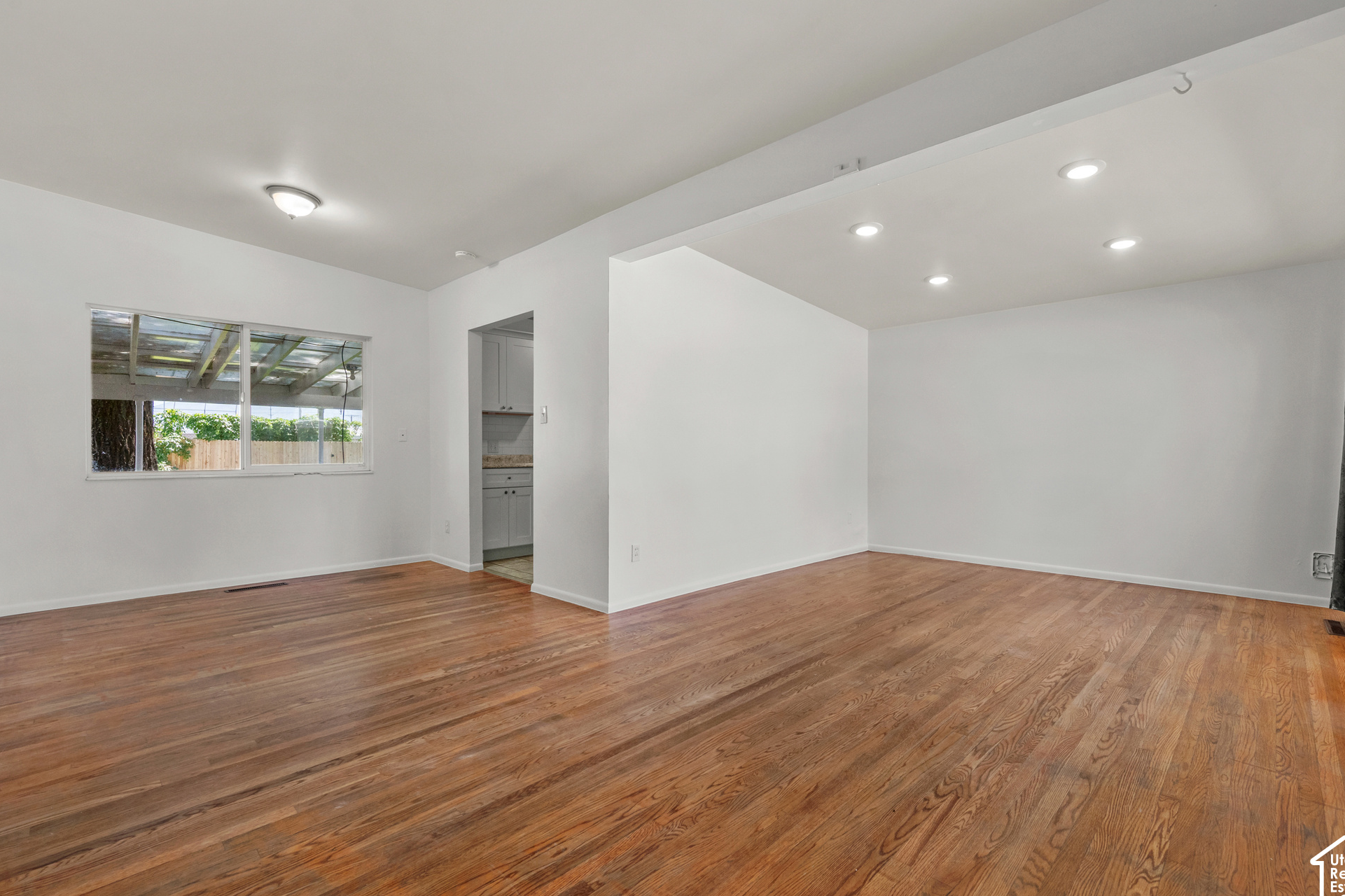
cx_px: 686
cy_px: 439
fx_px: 598
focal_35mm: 16
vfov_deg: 73.7
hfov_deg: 96.7
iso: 500
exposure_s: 1/1.67
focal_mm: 15
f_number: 8
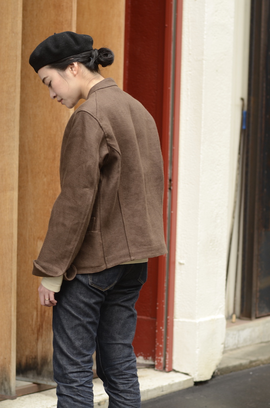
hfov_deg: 10.7
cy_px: 204
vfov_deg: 16.1
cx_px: 135
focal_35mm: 128
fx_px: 1441
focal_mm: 85
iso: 250
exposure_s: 1/320
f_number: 1.8
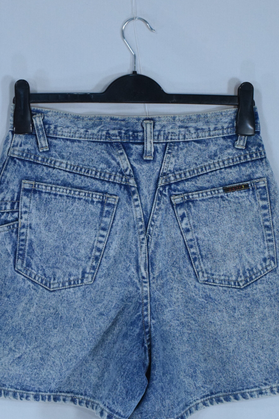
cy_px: 188
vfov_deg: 22.4
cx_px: 117
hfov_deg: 15.0
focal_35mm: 91
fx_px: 1057
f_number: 14
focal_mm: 40
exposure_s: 1/200
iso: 3200
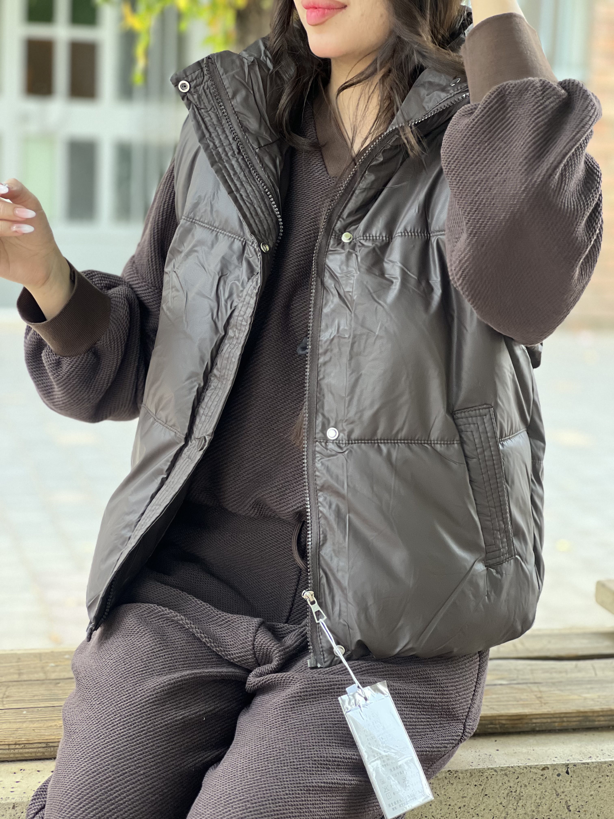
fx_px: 1821
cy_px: 410
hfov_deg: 19.1
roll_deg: -3.0
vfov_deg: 25.3
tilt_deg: -9.8
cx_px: 307
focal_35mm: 77
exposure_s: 1/79
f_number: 2.8
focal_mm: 9
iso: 250
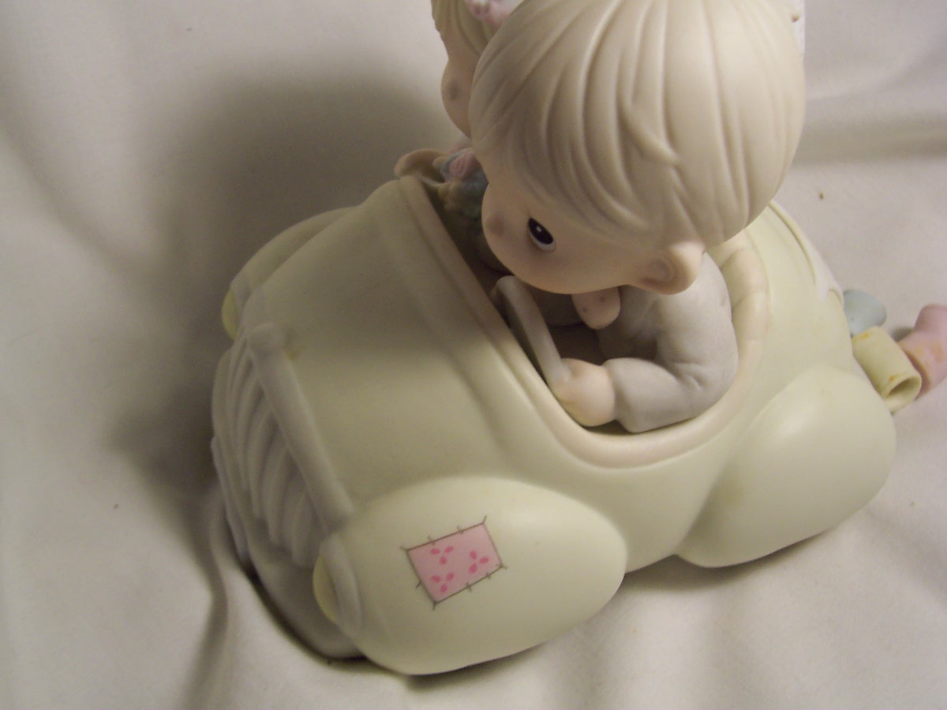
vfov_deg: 38.7
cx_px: 474
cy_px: 355
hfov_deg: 50.1
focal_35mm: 37
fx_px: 1012
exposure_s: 1/125
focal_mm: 5.6
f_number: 2.8
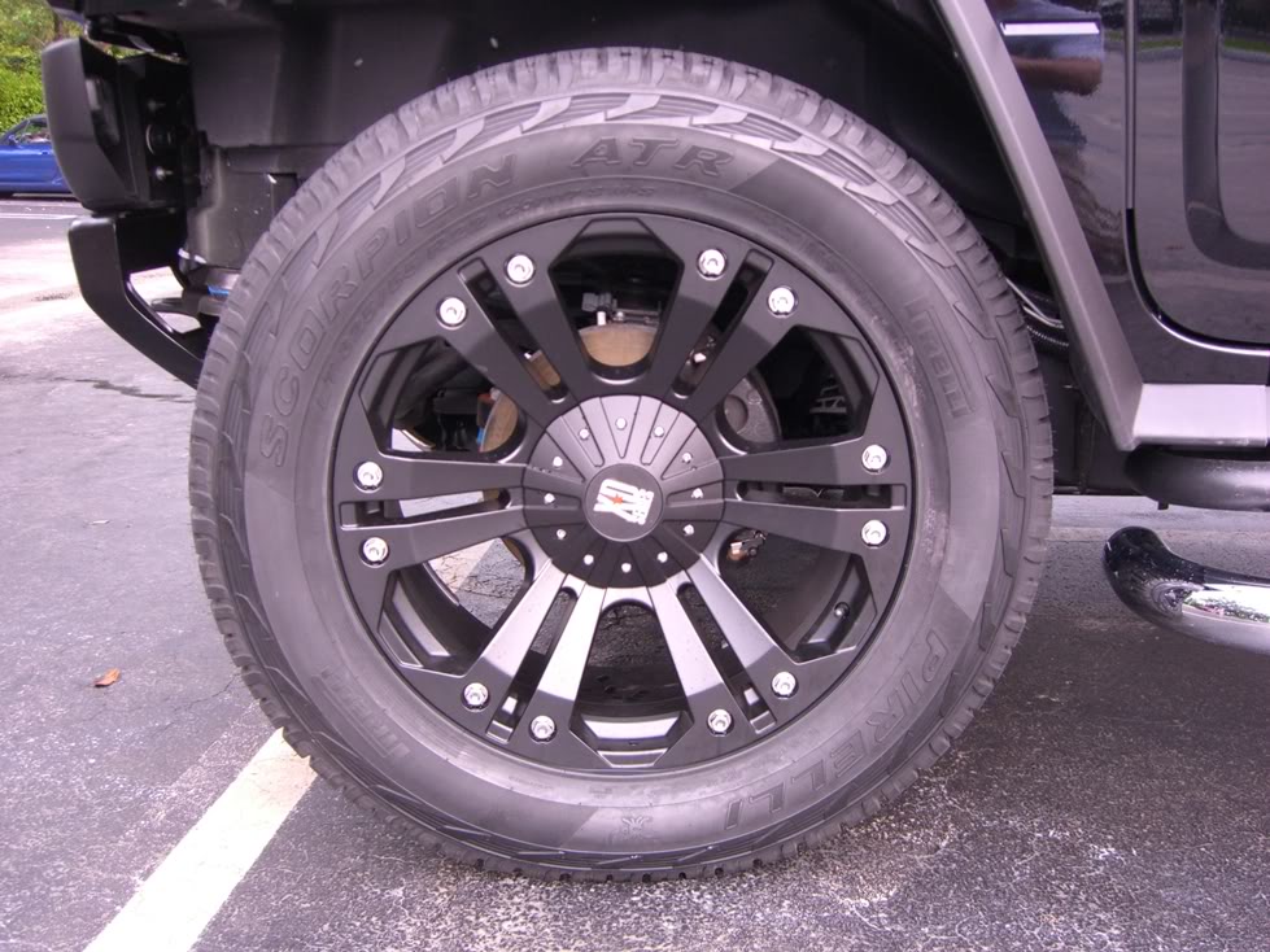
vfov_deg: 37.7
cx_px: 635
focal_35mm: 38
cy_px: 476
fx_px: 1394
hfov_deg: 49.0
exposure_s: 1/60
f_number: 2.8
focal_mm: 7.9
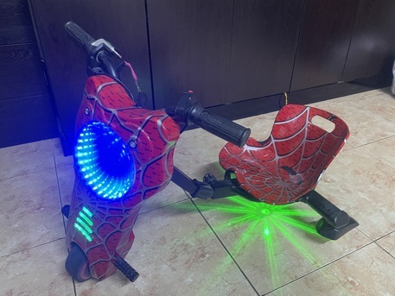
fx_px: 297
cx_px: 198
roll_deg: -1.9
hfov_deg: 67.3
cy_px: 148
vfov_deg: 53.1
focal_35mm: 26
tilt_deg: -29.5
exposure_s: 1/57
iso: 500
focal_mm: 4.2
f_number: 1.6
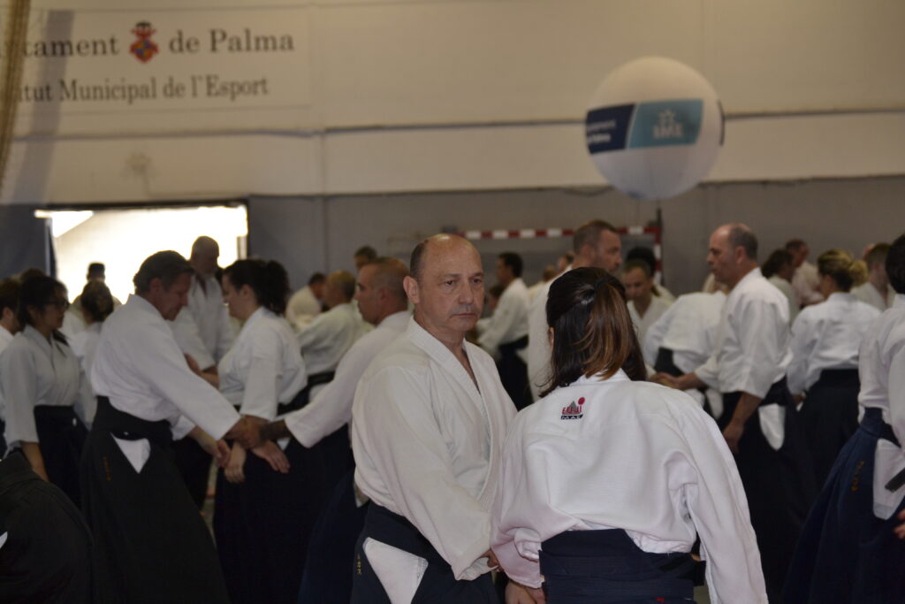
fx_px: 2338
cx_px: 452
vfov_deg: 14.7
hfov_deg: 21.9
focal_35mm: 93
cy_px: 302
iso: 360
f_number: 4.2
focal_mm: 62
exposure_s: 1/125
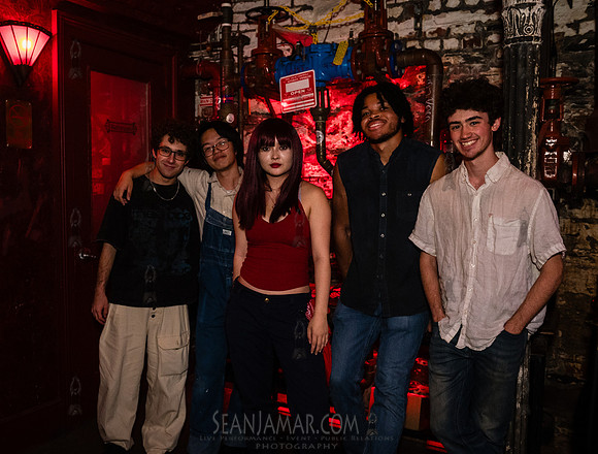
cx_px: 256
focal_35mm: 34
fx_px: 589
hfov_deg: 53.6
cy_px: 227
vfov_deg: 42.1
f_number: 4.5
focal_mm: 31
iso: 8000
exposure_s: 1/250
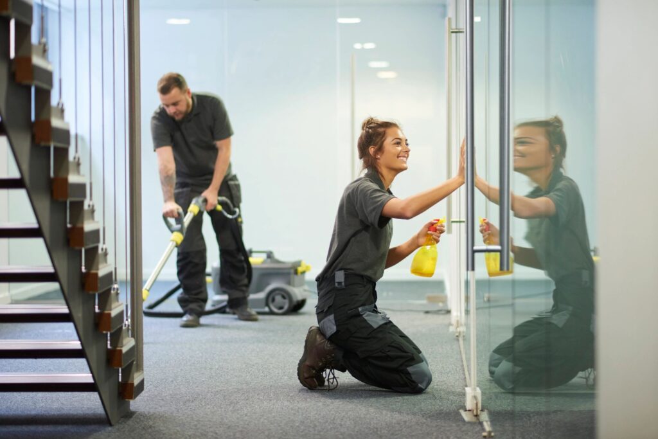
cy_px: 220
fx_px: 1554
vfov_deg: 16.1
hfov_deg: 23.9
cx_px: 329
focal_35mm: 85
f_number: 2
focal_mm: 85
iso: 800
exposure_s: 1/80
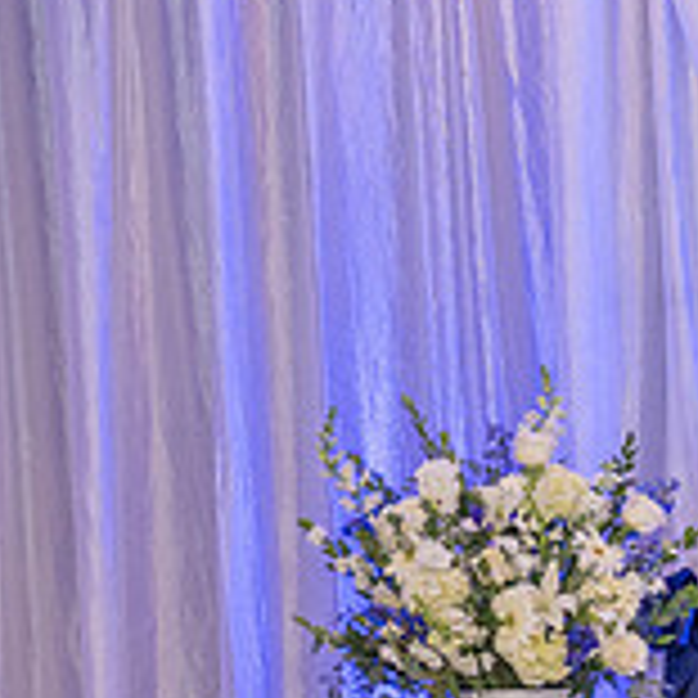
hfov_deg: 13.2
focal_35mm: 121
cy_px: 804
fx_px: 2760
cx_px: 1207
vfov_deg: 14.0
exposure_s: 1/200
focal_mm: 38
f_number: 4
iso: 1600
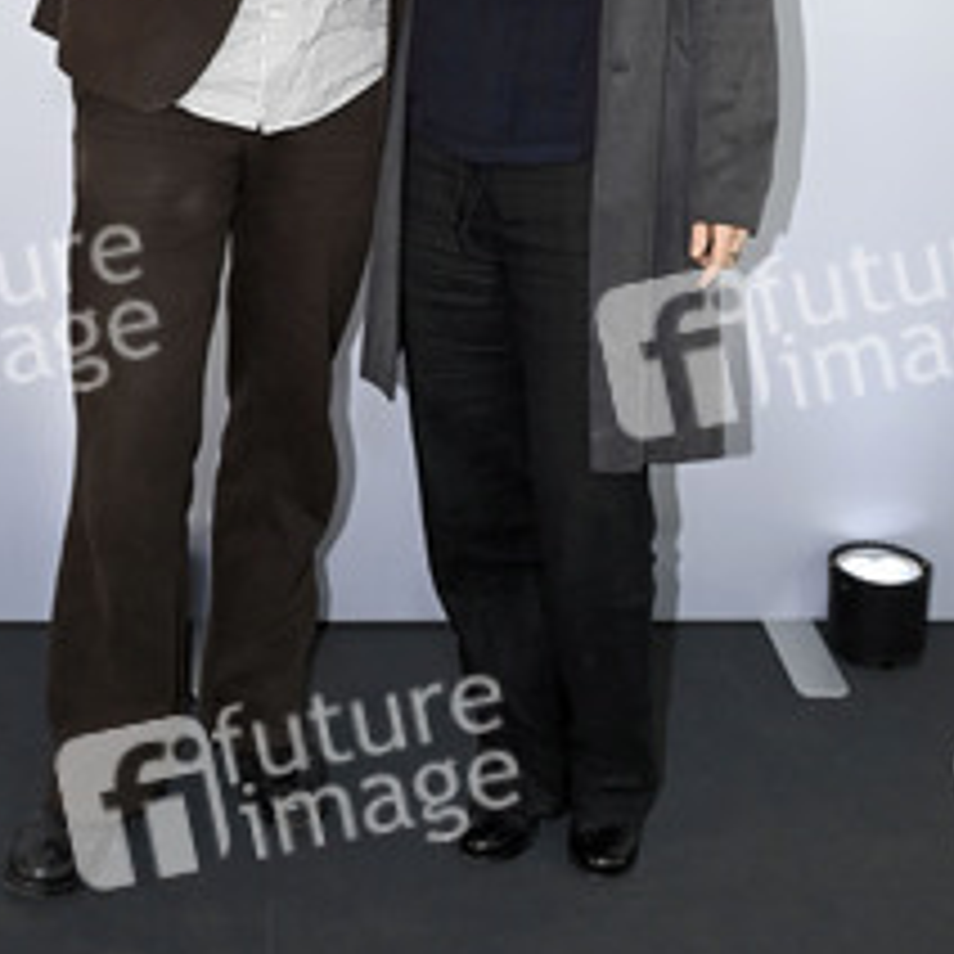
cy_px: 108
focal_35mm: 48
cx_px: 418
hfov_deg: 35.3
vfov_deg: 33.6
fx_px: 1497
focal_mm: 30
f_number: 6.3
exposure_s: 1/125
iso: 640
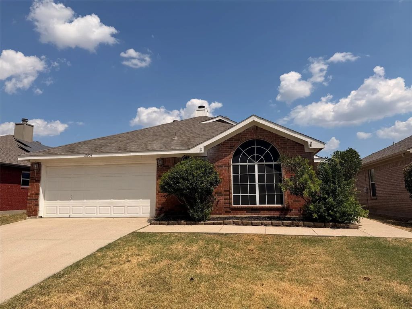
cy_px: 154
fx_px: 286
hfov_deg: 71.6
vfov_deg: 56.8
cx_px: 206
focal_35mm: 24
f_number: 1.78
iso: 80
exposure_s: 1/9091
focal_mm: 6.76
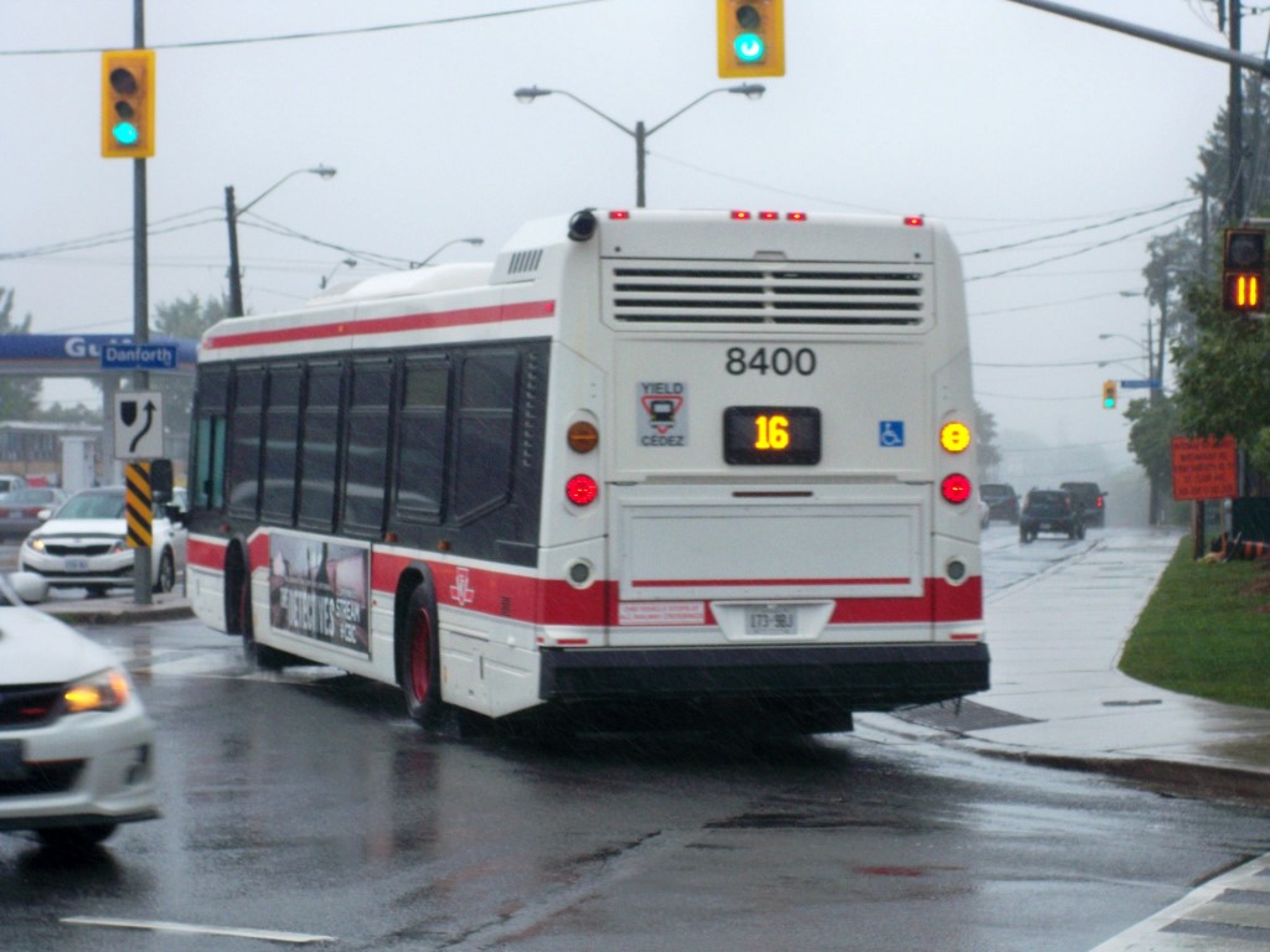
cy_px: 476
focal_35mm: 105
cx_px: 635
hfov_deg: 18.7
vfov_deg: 14.1
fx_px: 3852
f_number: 5.7
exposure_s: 1/100
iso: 200
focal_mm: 18.8
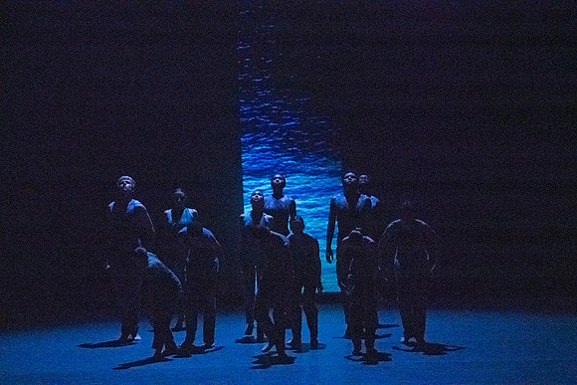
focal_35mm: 259
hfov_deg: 7.9
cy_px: 192
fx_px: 4152
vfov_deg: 5.3
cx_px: 288
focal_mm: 259
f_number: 5.6
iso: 25600
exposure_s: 1/400
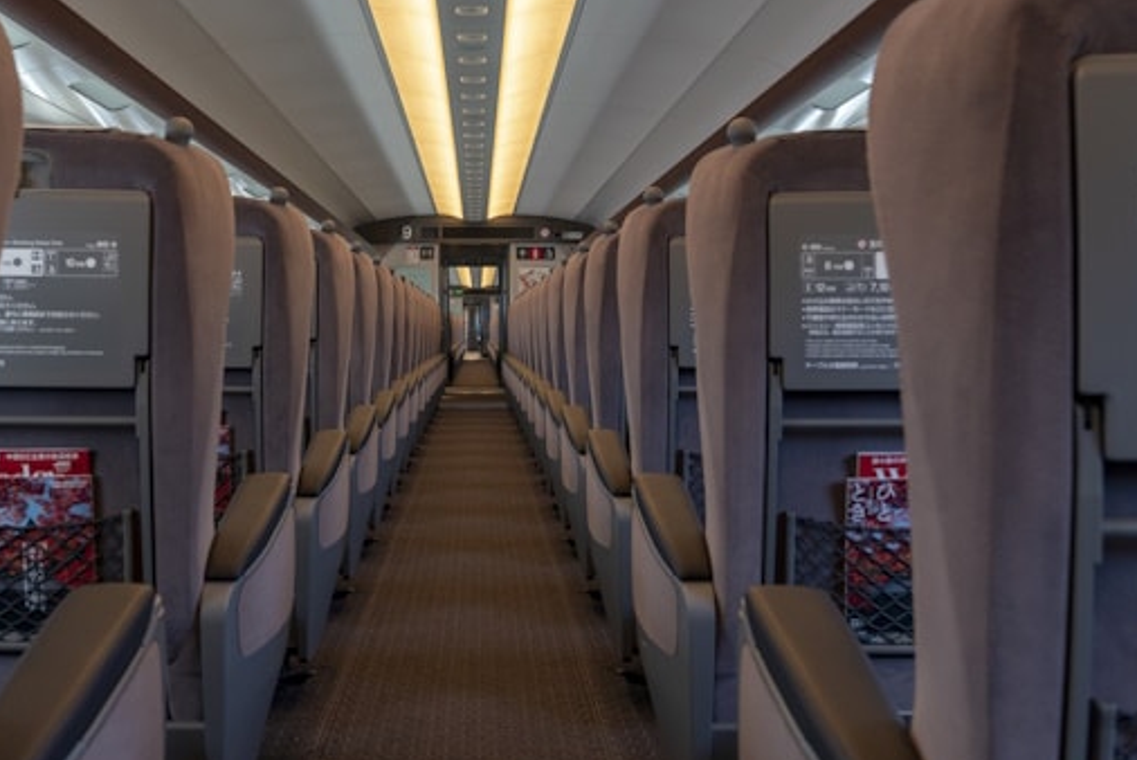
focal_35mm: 49
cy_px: 277
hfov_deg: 40.2
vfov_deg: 27.4
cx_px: 481
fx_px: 1548
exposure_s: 1/100
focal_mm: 31
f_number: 5.6
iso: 1000
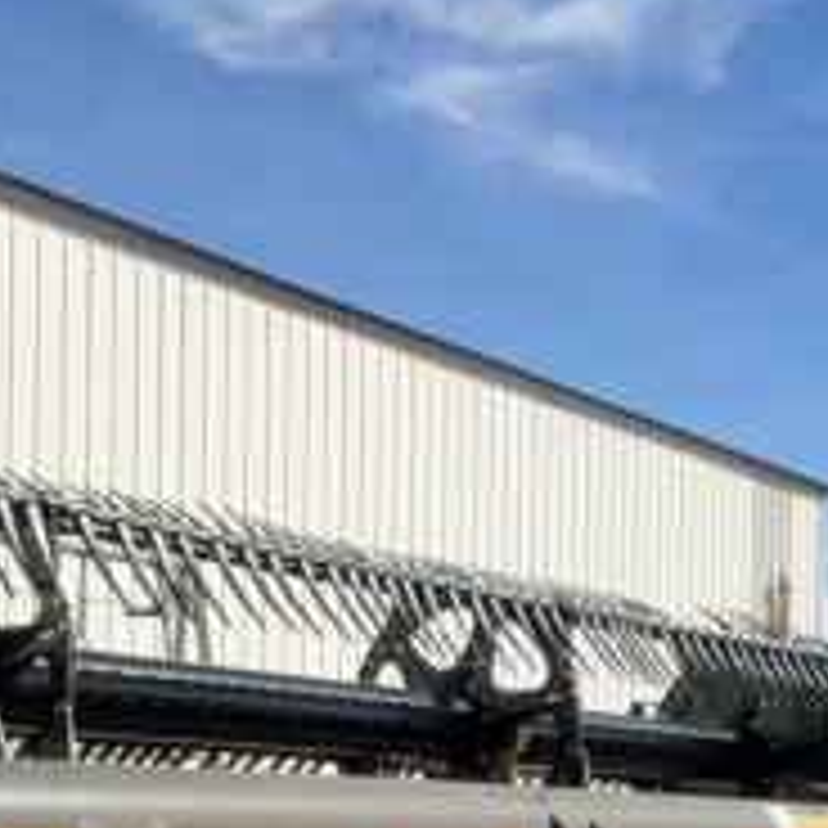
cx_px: 338
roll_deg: -1.1
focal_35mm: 69
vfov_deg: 23.6
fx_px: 1867
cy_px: 886
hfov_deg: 25.0
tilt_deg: -2.1
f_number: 2.2
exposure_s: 1/1183
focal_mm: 2.22
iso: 20
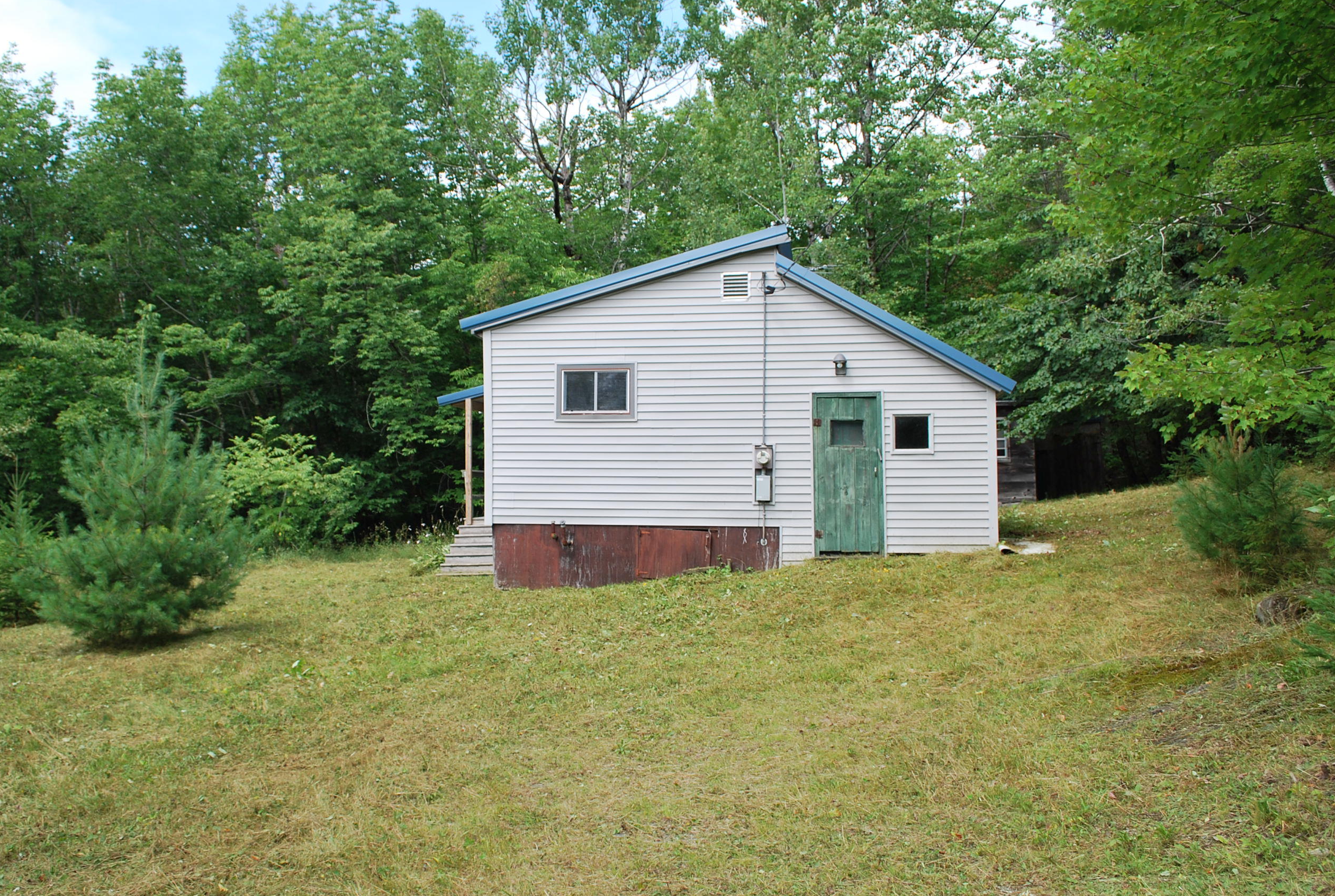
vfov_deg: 42.5
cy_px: 457
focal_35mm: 31
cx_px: 587
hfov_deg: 60.0
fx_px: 1152
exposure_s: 1/160
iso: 100
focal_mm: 18
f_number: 6.3
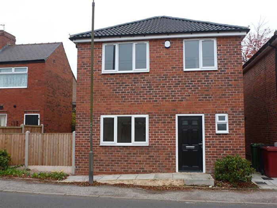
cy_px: 104
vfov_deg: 43.0
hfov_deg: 55.3
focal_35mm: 33
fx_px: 264
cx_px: 138
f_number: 3.6
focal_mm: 5.9
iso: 100
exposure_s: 1/100
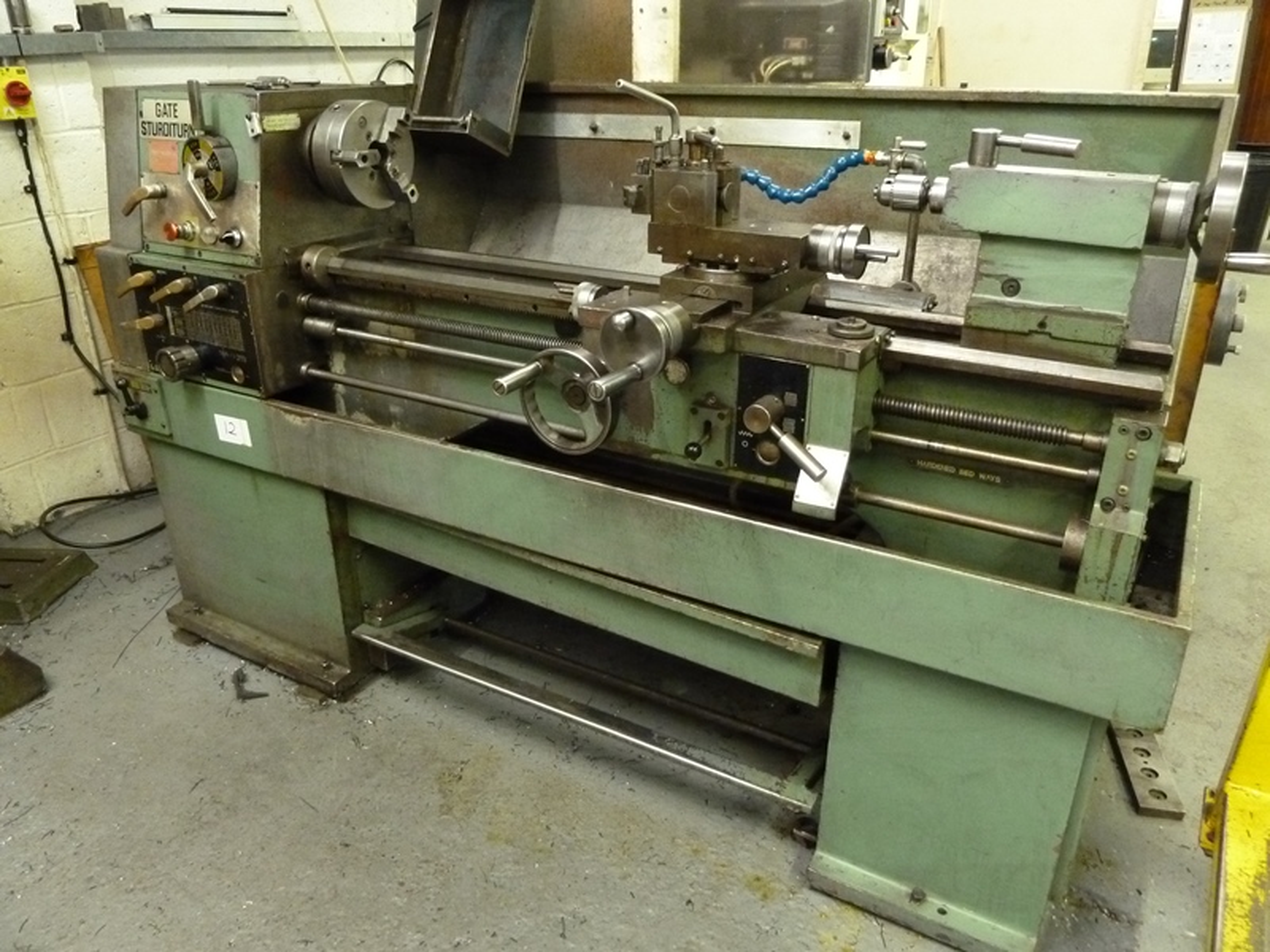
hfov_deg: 69.4
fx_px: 917
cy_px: 476
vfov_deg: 54.9
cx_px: 635
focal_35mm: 25
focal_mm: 4.1
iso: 800
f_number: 3.3
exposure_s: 1/10
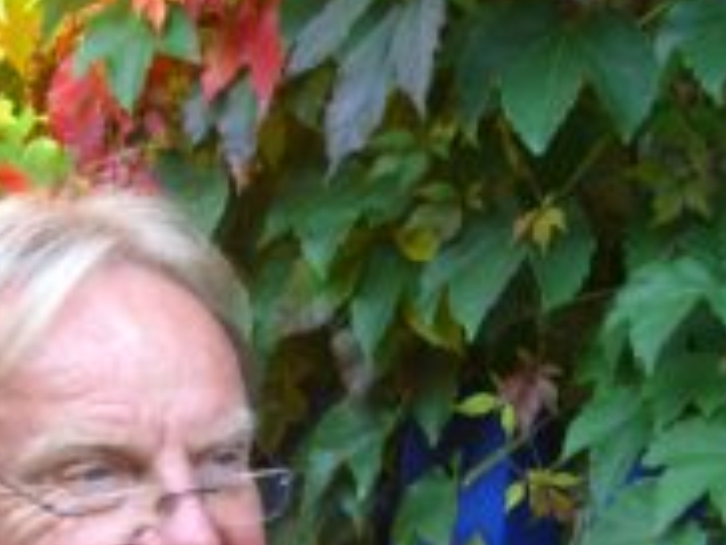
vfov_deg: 17.2
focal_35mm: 84
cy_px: 541
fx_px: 1763
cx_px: 225
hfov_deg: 23.1
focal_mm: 7.9
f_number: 2.8
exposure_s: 1/60
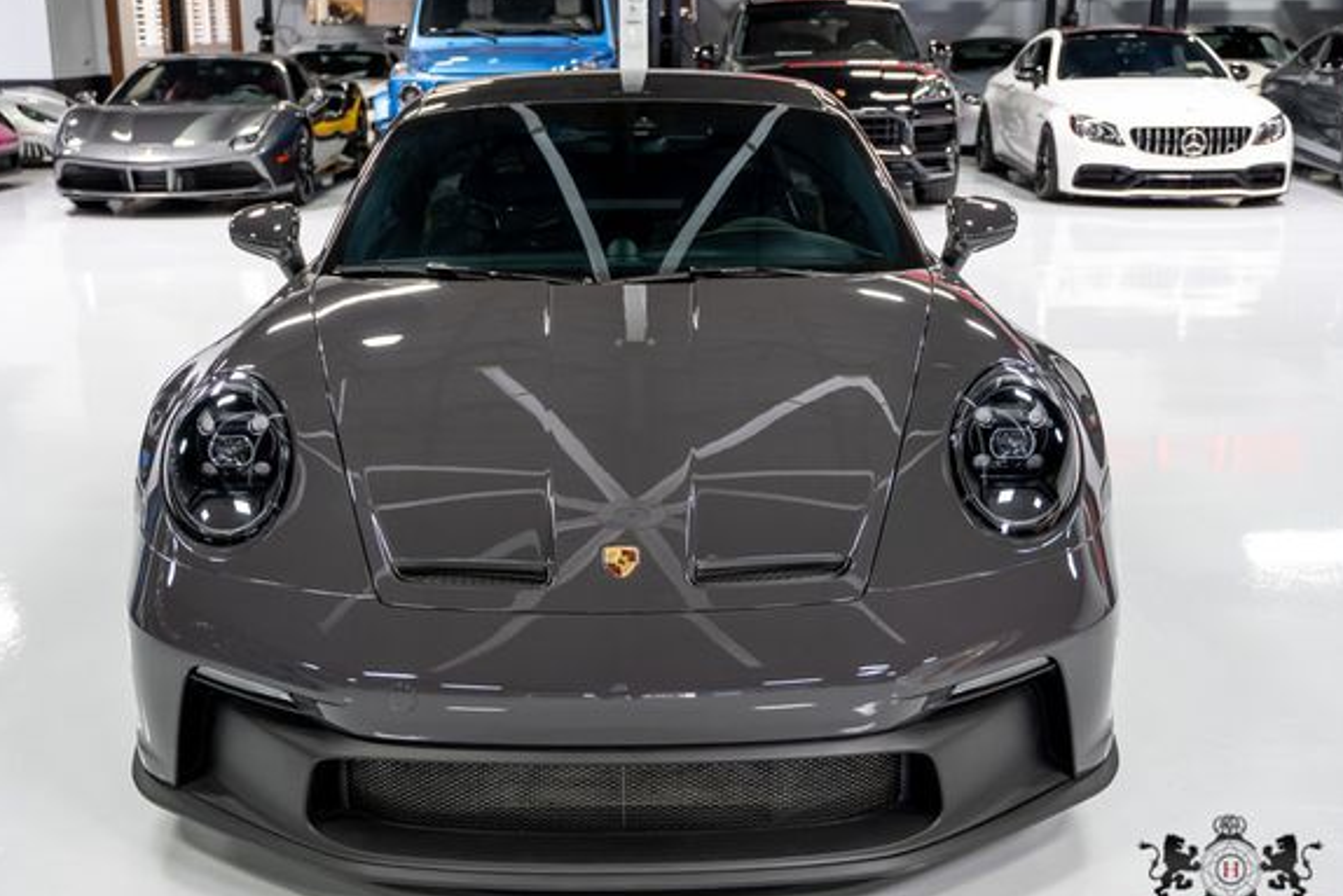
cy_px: 504
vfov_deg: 30.5
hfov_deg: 44.5
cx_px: 631
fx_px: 1642
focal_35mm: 44
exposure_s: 1/60
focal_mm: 38
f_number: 4
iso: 800
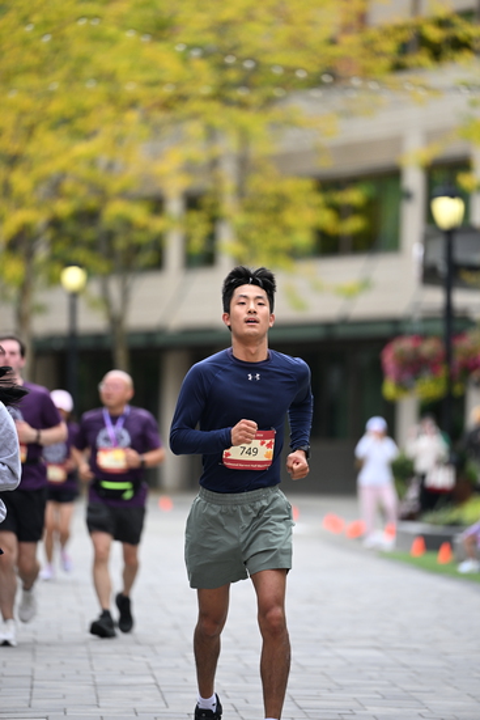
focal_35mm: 200
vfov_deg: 10.3
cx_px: 240
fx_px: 3997
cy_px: 360
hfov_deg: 6.9
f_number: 2.8
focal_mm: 200
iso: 640
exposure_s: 1/2000
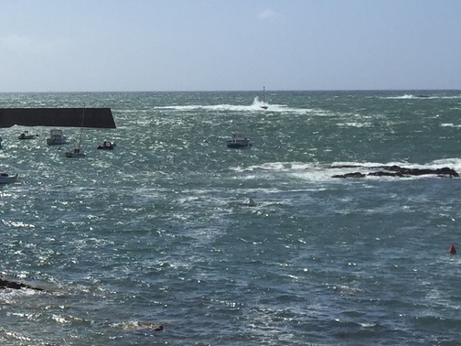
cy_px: 88
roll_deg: +0.4
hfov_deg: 19.3
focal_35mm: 92
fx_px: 1225
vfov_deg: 16.0
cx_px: -174
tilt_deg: +0.7
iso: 32
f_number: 2.2
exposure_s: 1/4950
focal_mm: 4.15
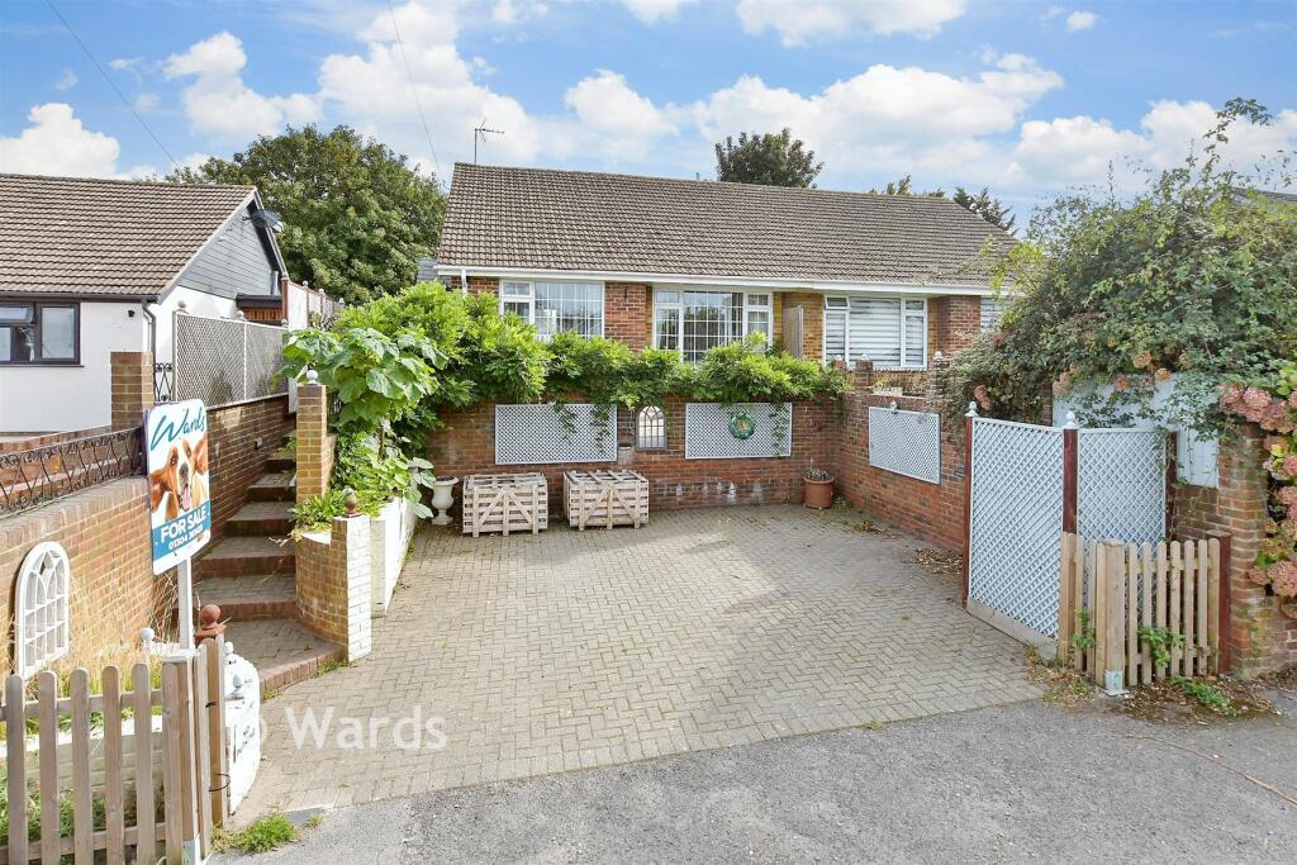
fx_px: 540
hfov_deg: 100.4
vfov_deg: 77.3
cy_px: 432
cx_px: 648
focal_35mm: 15
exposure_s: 1/160
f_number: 8
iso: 160
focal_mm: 10
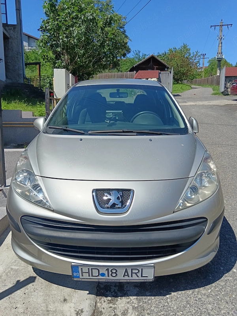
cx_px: 118
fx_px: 246
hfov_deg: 51.4
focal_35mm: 27
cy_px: 158
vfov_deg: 65.3
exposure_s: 1/1015
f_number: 1.9
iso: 103
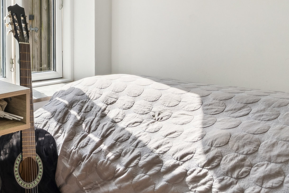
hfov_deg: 36.4
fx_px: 353
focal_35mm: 44
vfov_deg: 29.0
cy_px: 11
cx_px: -42
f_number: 8
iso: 800
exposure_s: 1/200
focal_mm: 16
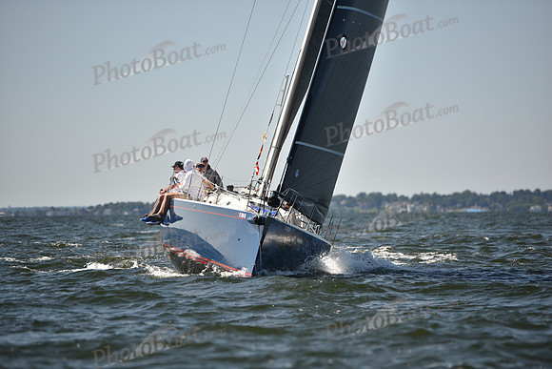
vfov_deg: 6.9
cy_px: 184
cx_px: 276
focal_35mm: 200
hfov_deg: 10.3
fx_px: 3067
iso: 250
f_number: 3.2
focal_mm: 200
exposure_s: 1/1600
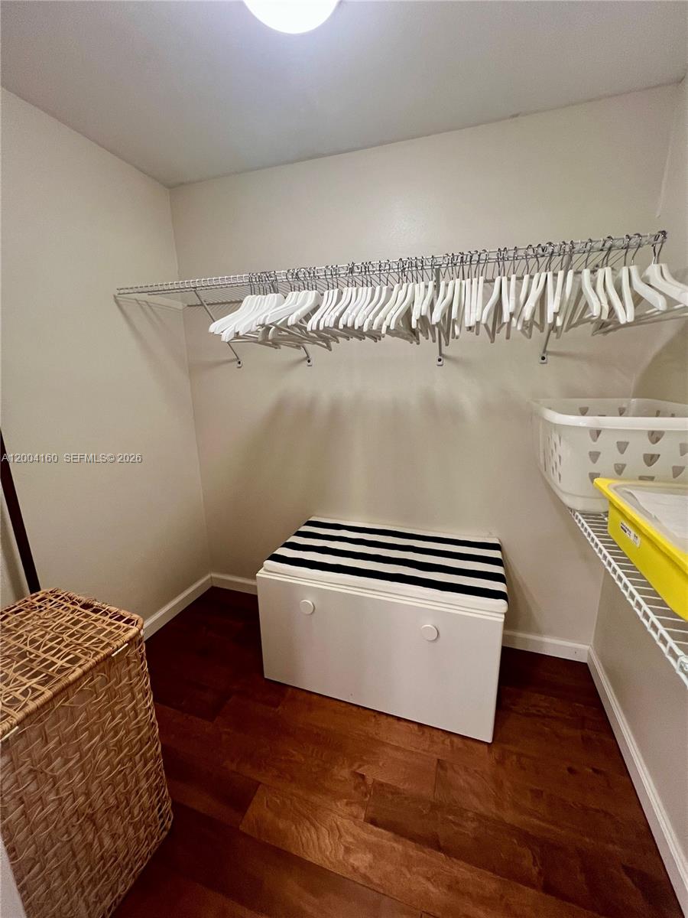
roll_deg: +0.0
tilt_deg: -11.9
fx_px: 345
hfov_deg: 89.9
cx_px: 344
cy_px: 459
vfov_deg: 106.2
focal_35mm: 13
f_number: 1.8
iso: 200
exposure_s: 1/120
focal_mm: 1.57
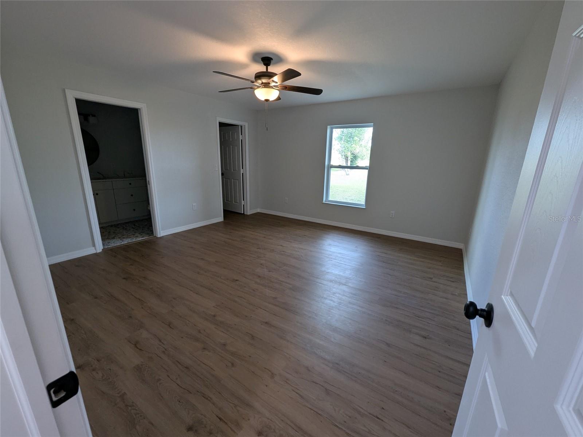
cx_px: 292
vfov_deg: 89.9
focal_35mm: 13
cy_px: 218
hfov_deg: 106.2
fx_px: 219
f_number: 2.2
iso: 50
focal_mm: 1.95
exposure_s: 1/34.2
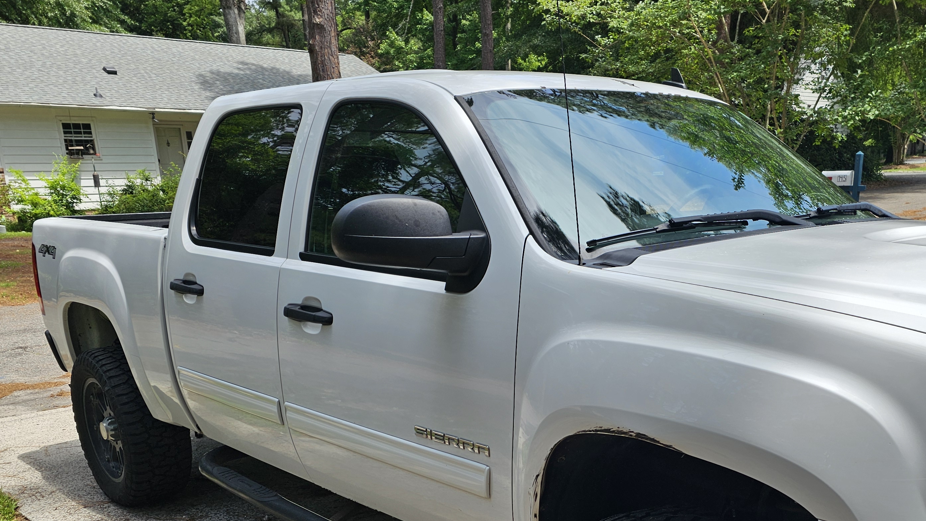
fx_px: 884
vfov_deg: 31.4
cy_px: 462
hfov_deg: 55.0
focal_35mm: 36
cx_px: 542
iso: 10
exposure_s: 1/414
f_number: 1.7
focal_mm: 6.3
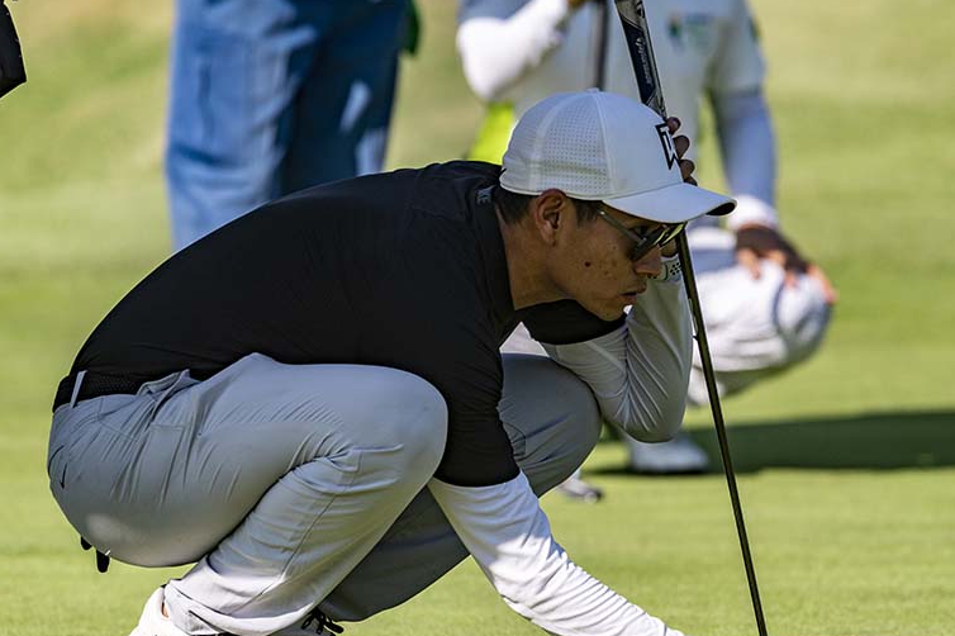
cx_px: 536
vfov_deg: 1.7
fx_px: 21954
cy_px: 402
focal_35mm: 828
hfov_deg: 2.5
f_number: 8
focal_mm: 650
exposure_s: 1/1600
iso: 360
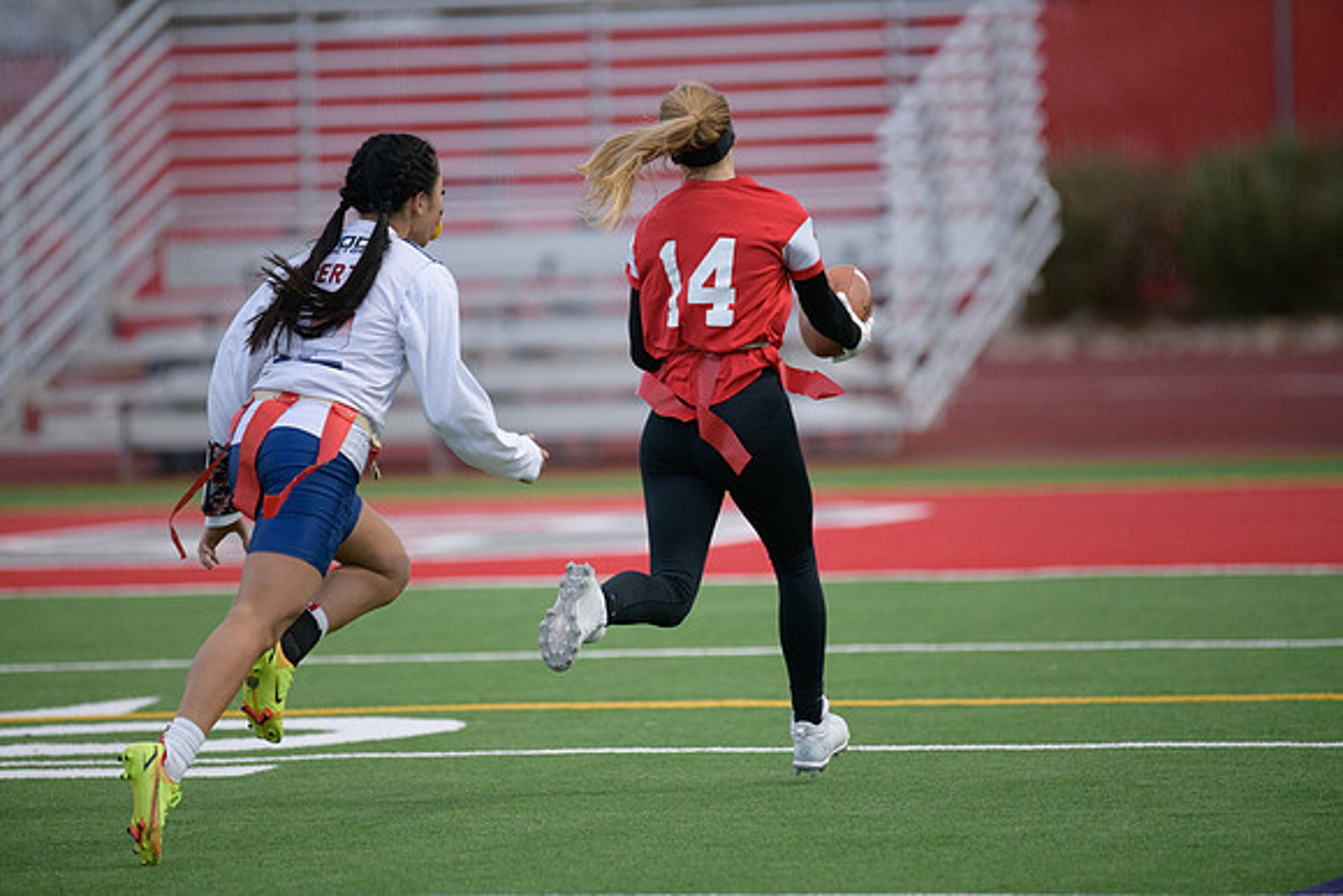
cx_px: 672
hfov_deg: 6.9
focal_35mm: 300
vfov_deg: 4.6
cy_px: 448
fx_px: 11194
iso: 3600
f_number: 2.8
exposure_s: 1/3200
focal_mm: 300
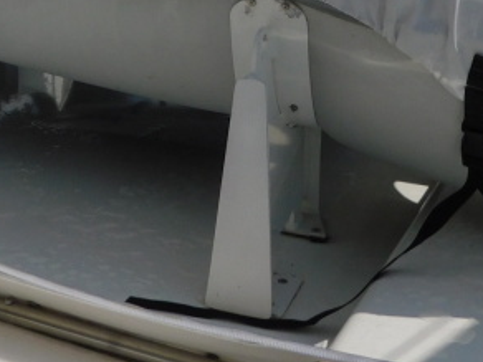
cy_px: -104
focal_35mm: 63
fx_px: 879
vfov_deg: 21.2
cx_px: 217
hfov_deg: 30.7
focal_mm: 4
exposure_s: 1/1250
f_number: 6
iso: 125
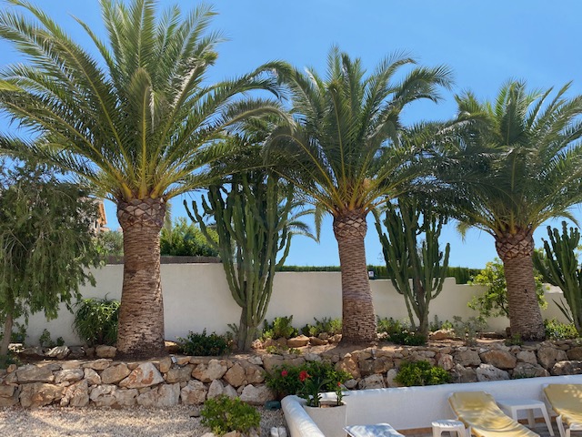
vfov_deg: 53.1
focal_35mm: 26
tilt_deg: +14.2
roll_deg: +3.8
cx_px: 291
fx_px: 437
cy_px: 218
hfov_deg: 67.3
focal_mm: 4.25
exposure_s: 1/2028
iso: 32
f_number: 1.8
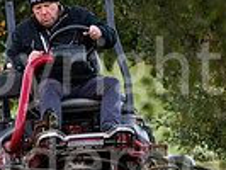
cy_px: 178
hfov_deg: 1.6
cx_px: 117
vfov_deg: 1.2
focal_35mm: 1256
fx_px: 8208
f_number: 5.6
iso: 800
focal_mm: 200
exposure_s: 1/250
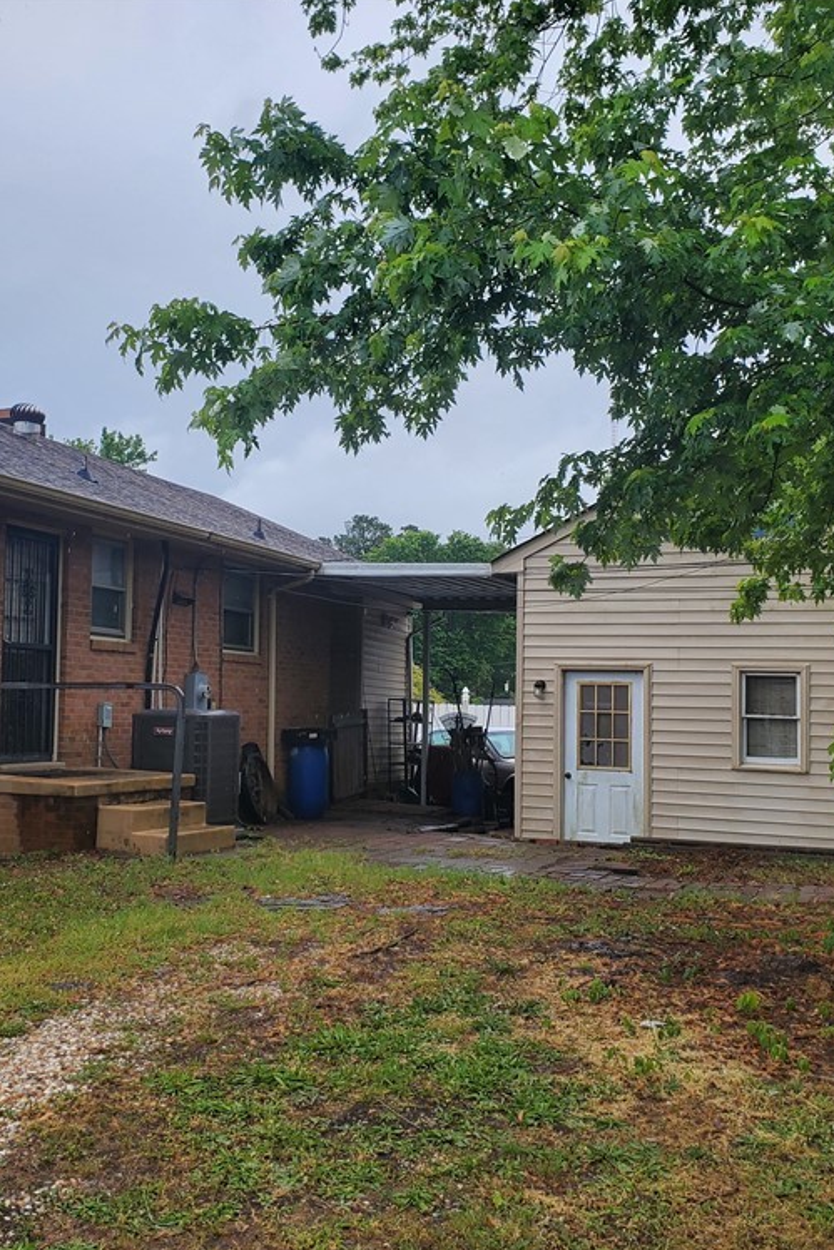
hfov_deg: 36.0
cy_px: 635
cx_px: 399
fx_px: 1285
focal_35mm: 37
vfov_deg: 51.9
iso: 50
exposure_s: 1/754
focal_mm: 4.3
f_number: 2.4
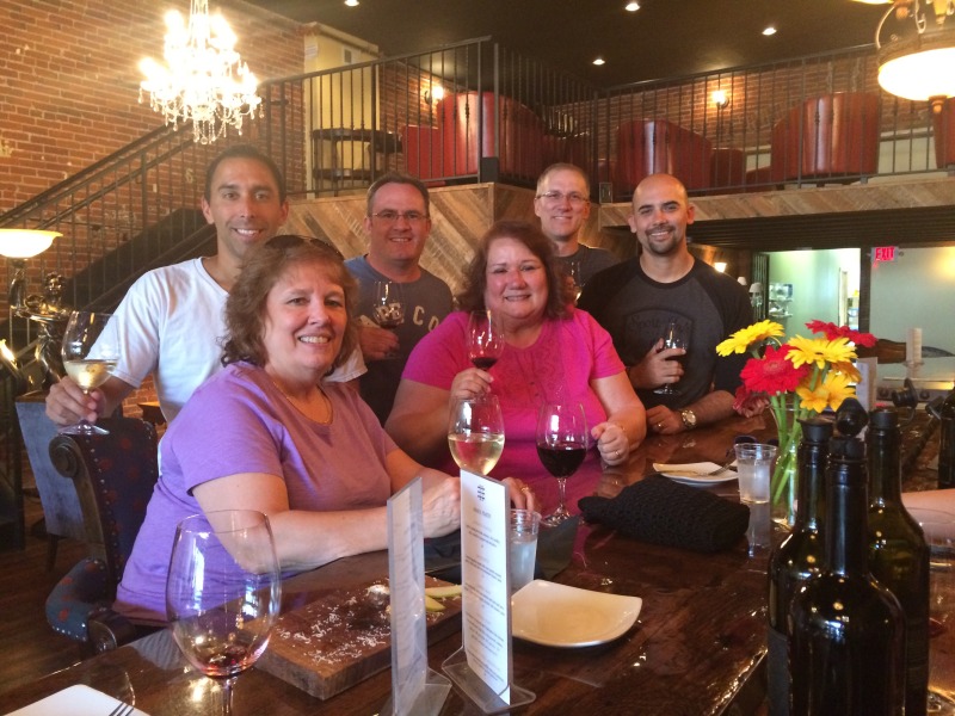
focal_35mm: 29
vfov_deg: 48.2
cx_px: 478
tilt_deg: -4.9
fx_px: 800
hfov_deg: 61.7
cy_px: 358
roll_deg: +0.7
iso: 320
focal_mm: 4.15
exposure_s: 1/30
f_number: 2.2
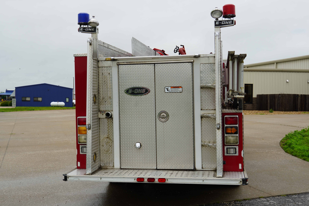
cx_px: 154
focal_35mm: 46
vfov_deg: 28.9
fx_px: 399
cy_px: 103
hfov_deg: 42.3
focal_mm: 31
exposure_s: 1/100
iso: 100
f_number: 8
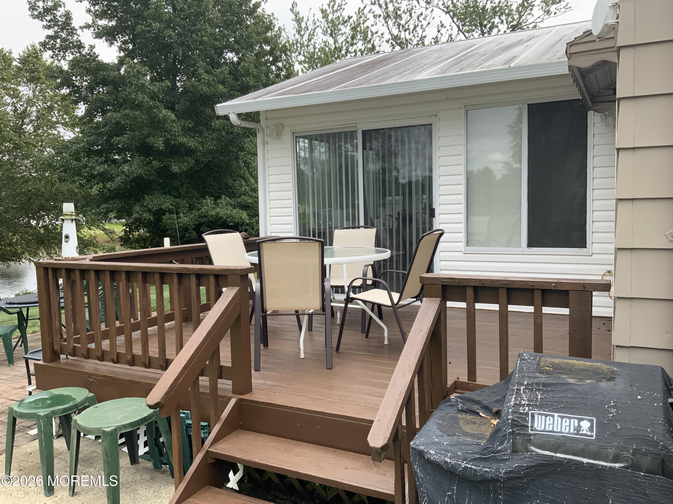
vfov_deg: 48.2
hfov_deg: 61.7
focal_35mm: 29
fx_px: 564
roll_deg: +0.1
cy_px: 252
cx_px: 336
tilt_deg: -5.4
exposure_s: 1/454
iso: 16
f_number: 1.8
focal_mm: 3
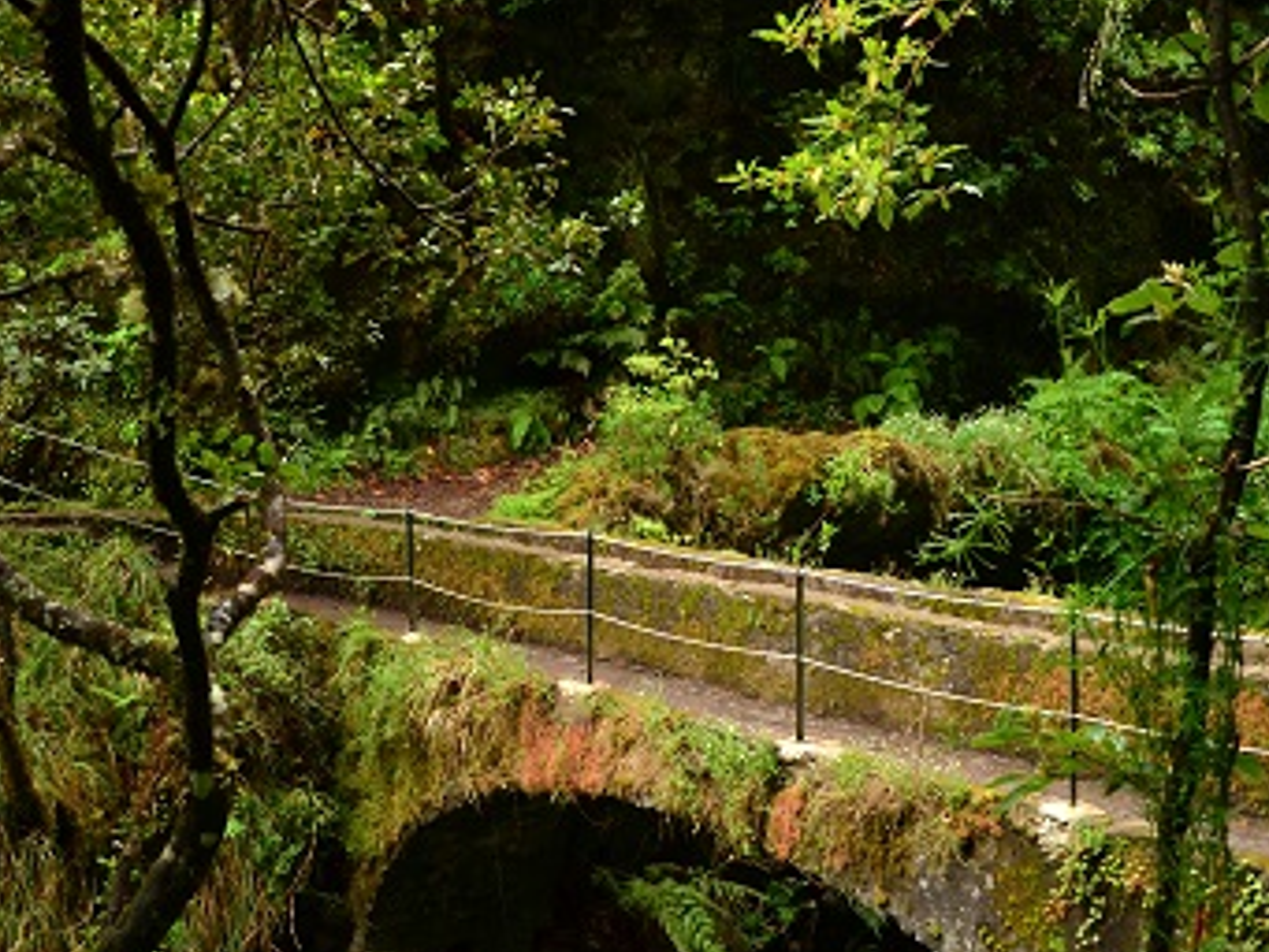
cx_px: 651
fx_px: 1650
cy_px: 621
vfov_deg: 32.0
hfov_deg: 42.1
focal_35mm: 45
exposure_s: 1/200
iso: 500
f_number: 3.5
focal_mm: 18
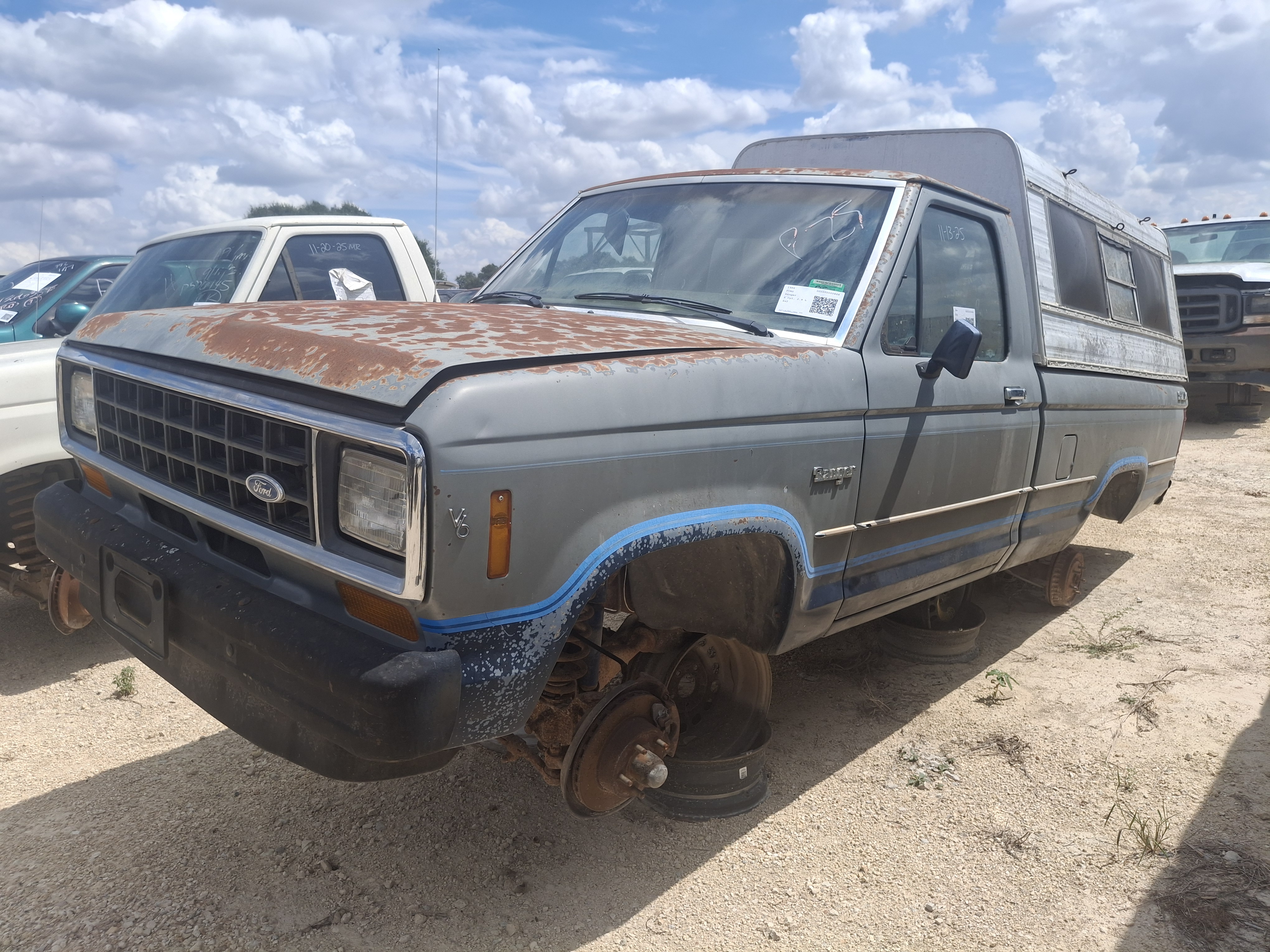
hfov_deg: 69.4
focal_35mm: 25
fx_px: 917
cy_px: 476
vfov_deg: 54.9
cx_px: 635
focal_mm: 4.69
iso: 32
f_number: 1.8
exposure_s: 1/2315
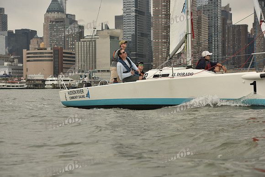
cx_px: 132
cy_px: 88
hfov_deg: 20.8
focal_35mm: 98
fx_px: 722
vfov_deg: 14.0
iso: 320
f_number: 6.3
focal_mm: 98
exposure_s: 1/1250
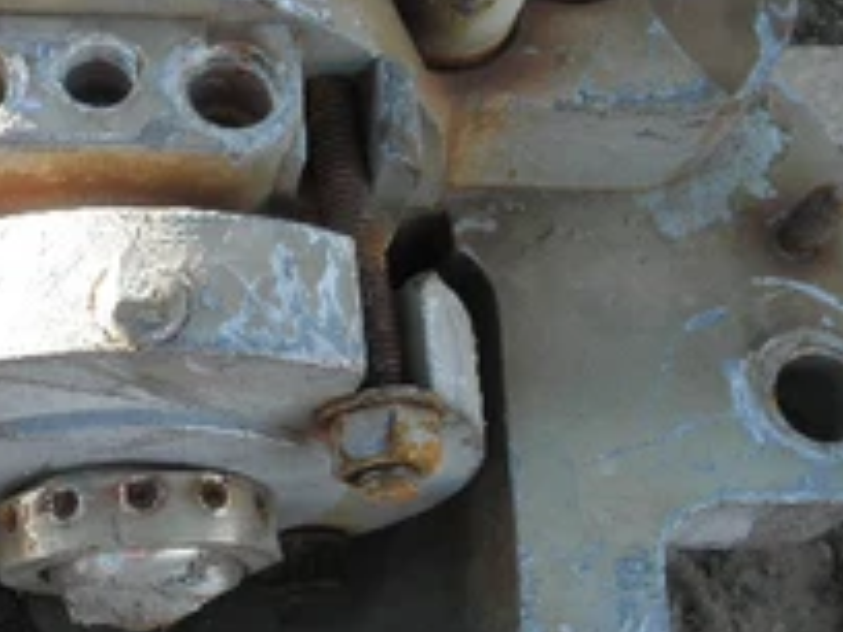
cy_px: 500
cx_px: 87
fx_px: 1339
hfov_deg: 33.2
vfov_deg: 26.1
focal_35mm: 55
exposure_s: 1/80
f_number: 3
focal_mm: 5
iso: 64
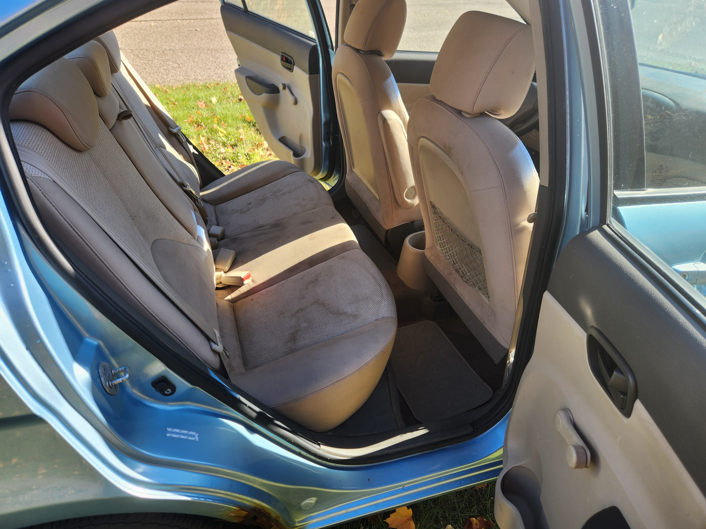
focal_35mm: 23
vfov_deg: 58.9
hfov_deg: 73.9
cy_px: 264
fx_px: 469
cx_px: 353
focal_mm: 5.4
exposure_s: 1/243
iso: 20
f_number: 1.8
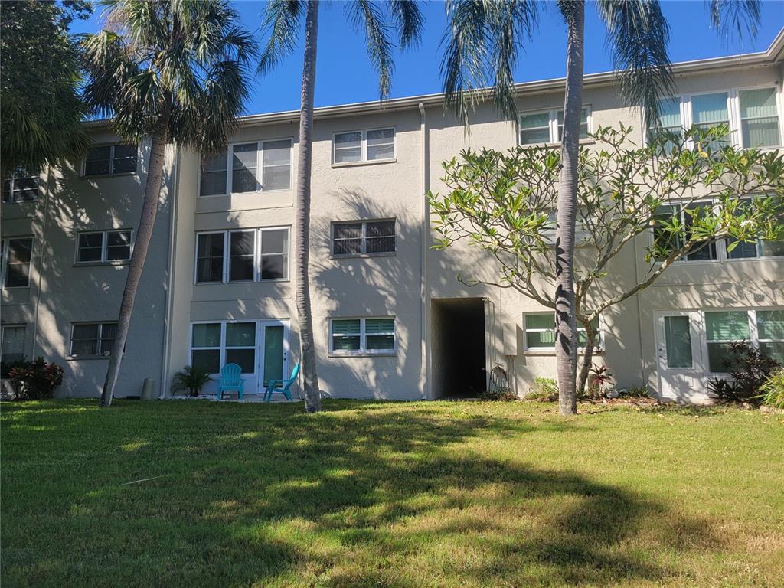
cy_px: 294
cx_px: 392
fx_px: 589
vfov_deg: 53.1
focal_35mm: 26
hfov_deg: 67.3
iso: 40
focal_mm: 5.4
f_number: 1.8
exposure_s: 1/1238
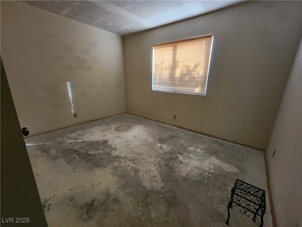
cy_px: 114
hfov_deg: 106.2
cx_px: 151
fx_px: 113
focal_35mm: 13
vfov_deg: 89.9
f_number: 2.2
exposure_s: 1/30
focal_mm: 2.2
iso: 640
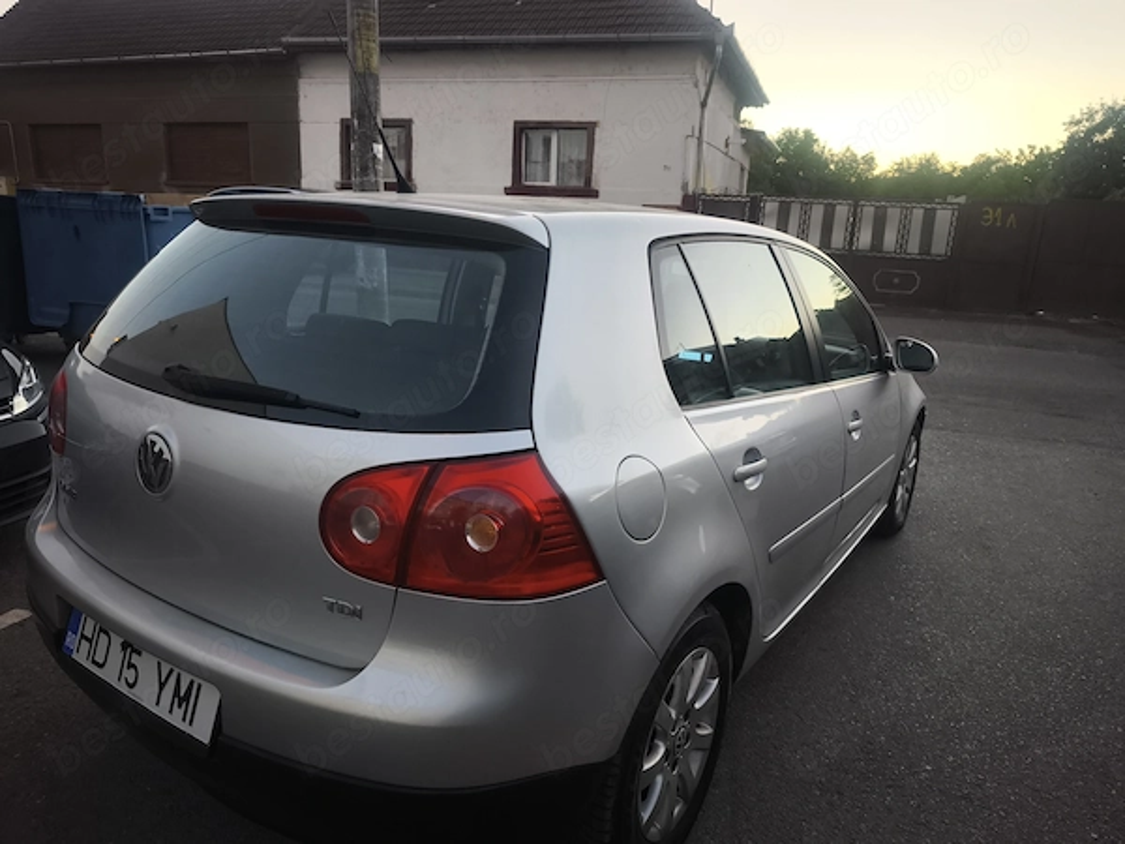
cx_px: 562
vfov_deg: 58.9
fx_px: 747
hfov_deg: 73.9
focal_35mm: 23
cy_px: 422
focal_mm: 6.57
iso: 80
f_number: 1.6
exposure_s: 1/100
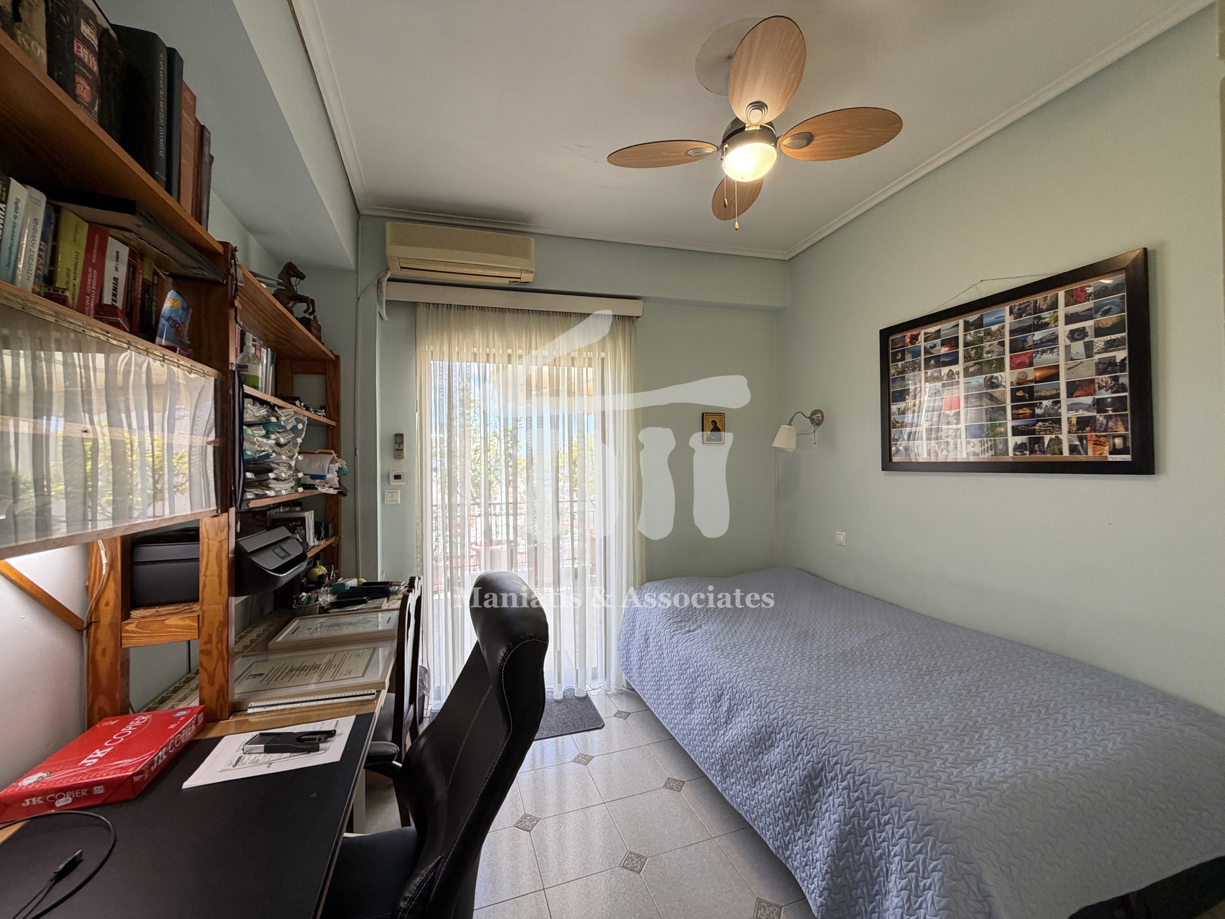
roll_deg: +0.1
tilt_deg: +0.2
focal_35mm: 14
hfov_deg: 102.1
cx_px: 612
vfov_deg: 85.7
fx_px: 495
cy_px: 460
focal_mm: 2.22
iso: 200
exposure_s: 1/100
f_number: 2.2
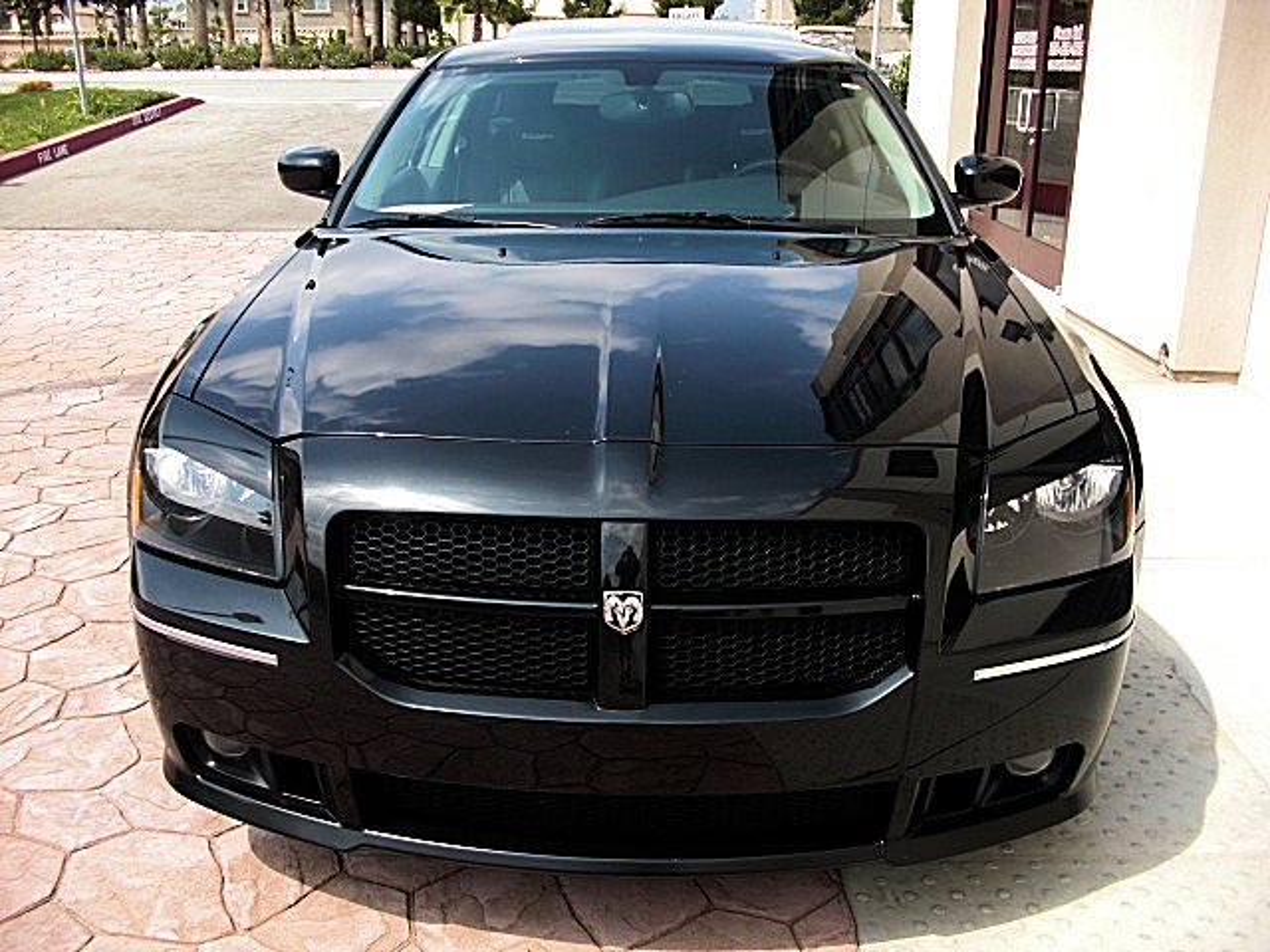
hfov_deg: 51.4
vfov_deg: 39.7
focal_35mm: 36
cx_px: 635
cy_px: 476
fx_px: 1321
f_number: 2.8
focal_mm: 6.3
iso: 50
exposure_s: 1/400
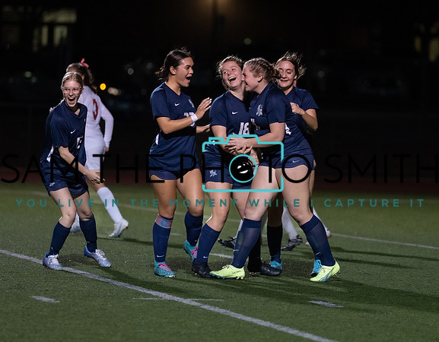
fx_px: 3786
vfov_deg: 5.2
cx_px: 245
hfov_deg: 6.6
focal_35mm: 294
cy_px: 119
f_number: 2.8
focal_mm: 200
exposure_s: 1/1000
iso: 5000
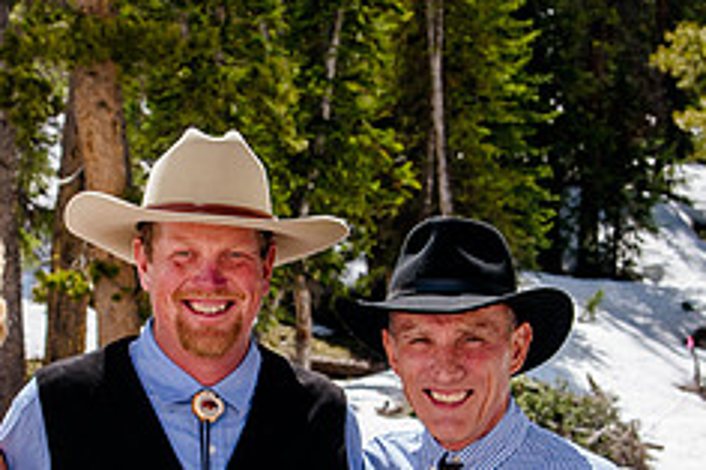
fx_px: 2391
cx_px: 211
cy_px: 375
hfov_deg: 16.7
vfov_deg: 11.2
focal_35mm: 122
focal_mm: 38
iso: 400
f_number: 7.1
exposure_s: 1/320
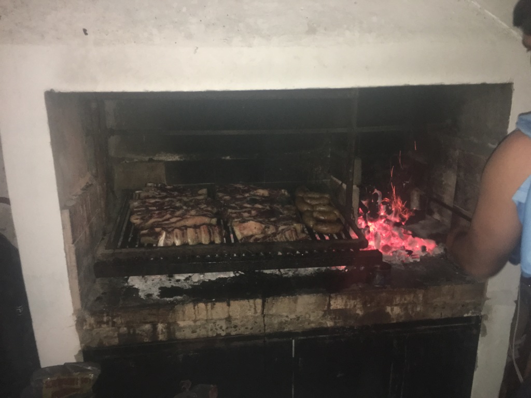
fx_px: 445
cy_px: 199
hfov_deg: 61.7
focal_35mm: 29
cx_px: 266
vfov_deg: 48.2
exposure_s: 1/17
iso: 200
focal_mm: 4.15
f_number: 2.2
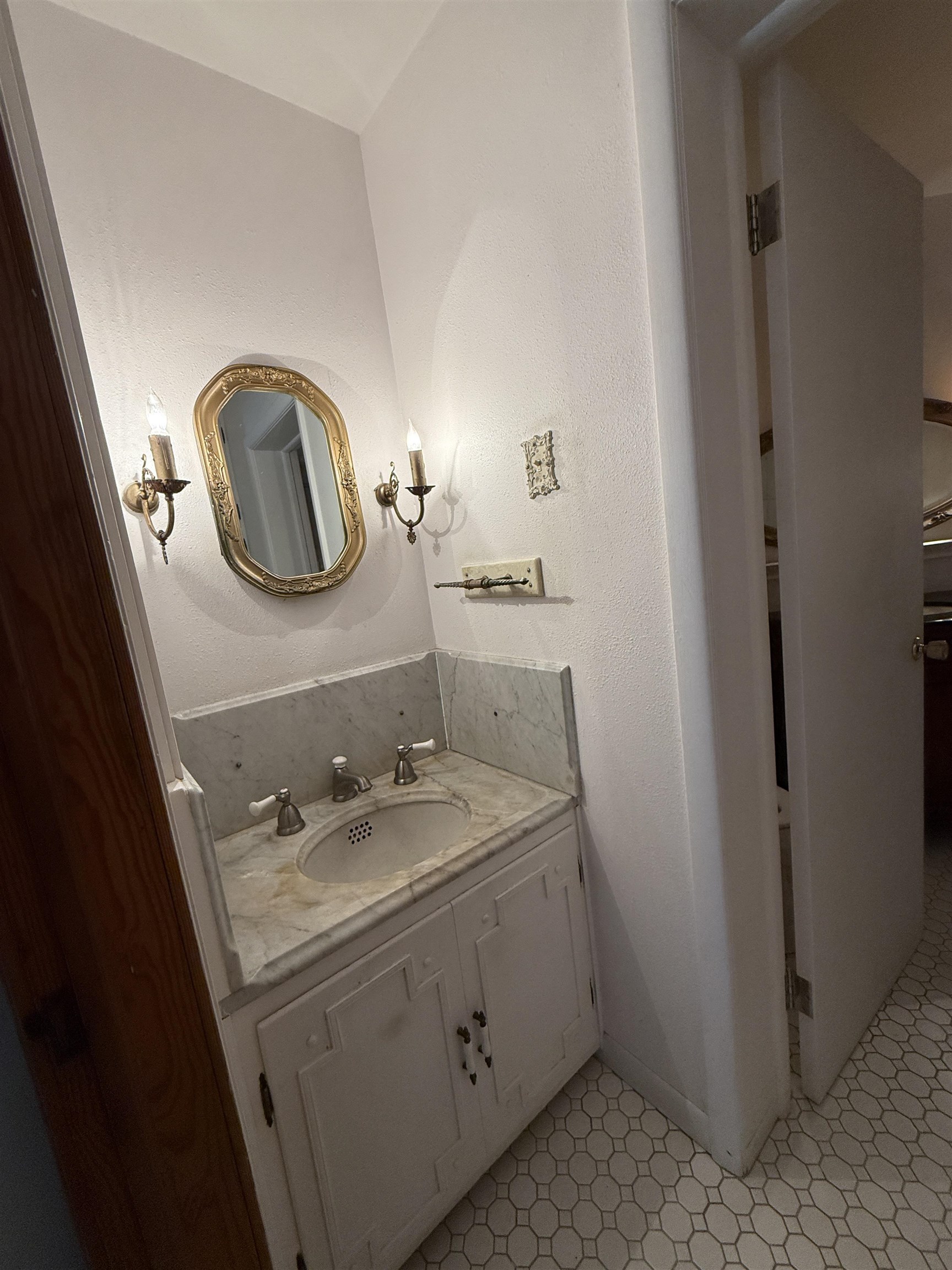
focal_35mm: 14
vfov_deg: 102.1
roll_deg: +7.3
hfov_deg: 85.7
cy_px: 635
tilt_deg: -7.6
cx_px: 476
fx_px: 513
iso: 200
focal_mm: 2.22
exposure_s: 1/120
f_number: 2.2
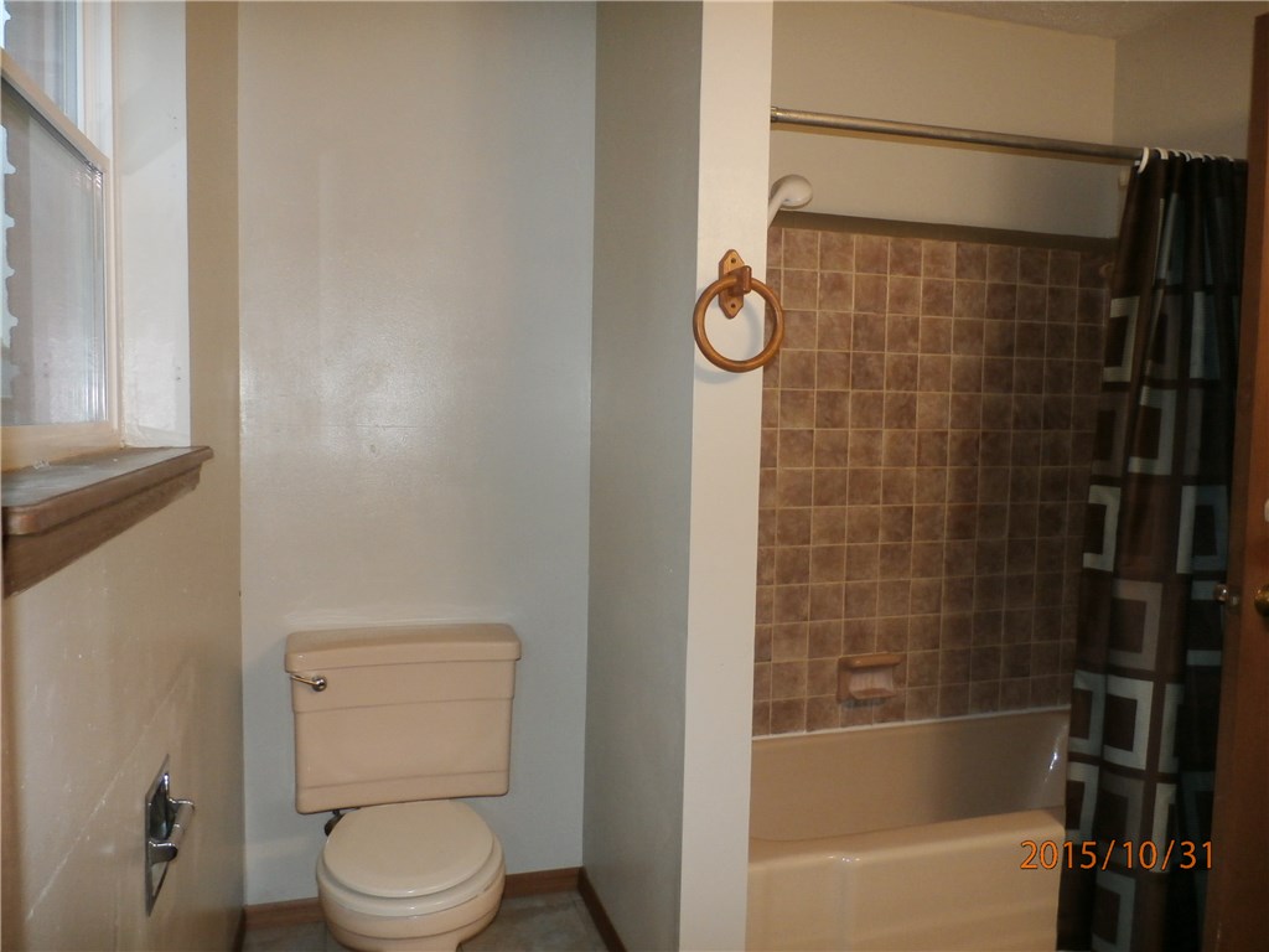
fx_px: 916
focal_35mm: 25
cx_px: 634
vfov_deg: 54.9
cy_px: 476
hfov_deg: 69.4
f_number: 3
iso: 200
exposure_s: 1/30
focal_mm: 4.5
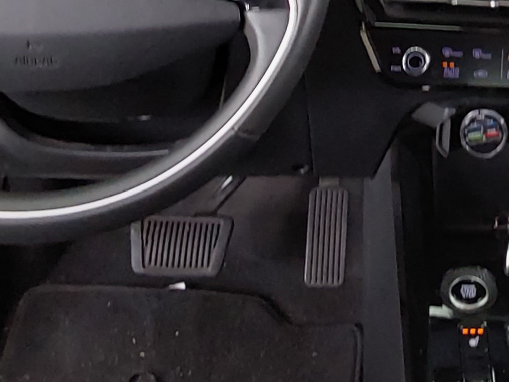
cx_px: 524
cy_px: -214
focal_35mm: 90
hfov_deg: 20.9
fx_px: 1324
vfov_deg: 15.1
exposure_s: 1/60
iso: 100
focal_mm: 2.91
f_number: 1.9
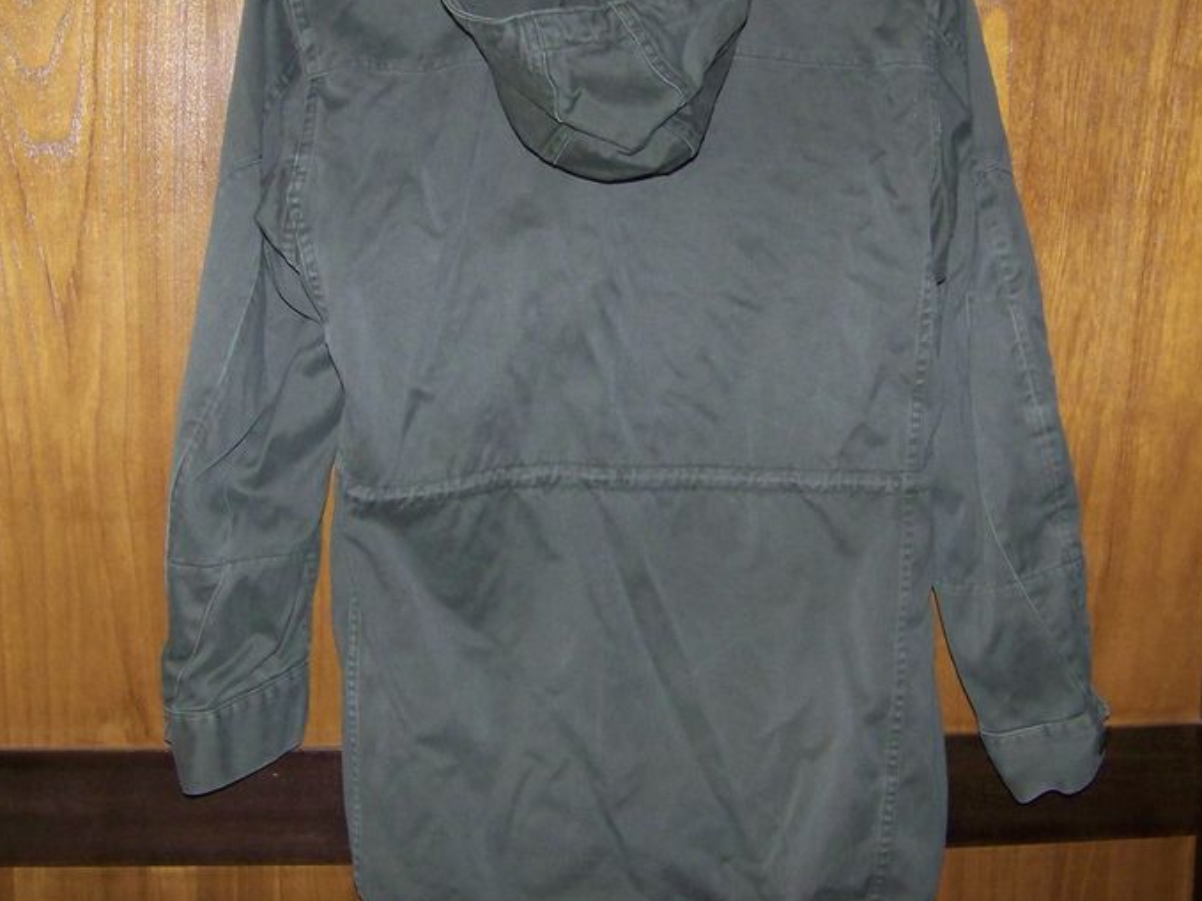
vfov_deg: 27.4
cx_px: 595
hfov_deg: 36.2
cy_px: 340
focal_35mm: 53
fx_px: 1840
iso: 200
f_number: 2.8
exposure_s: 1/30
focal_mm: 5.85
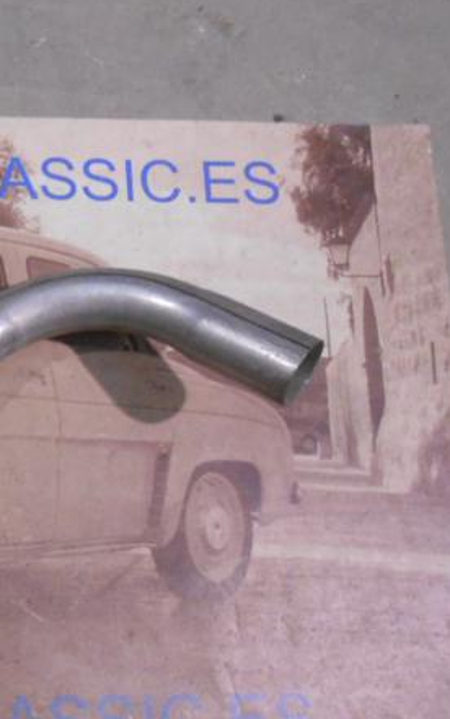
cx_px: -183
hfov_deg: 22.3
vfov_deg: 40.0
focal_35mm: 50
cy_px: 453
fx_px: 980
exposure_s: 1/25
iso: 400
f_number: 3.5
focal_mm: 4.6
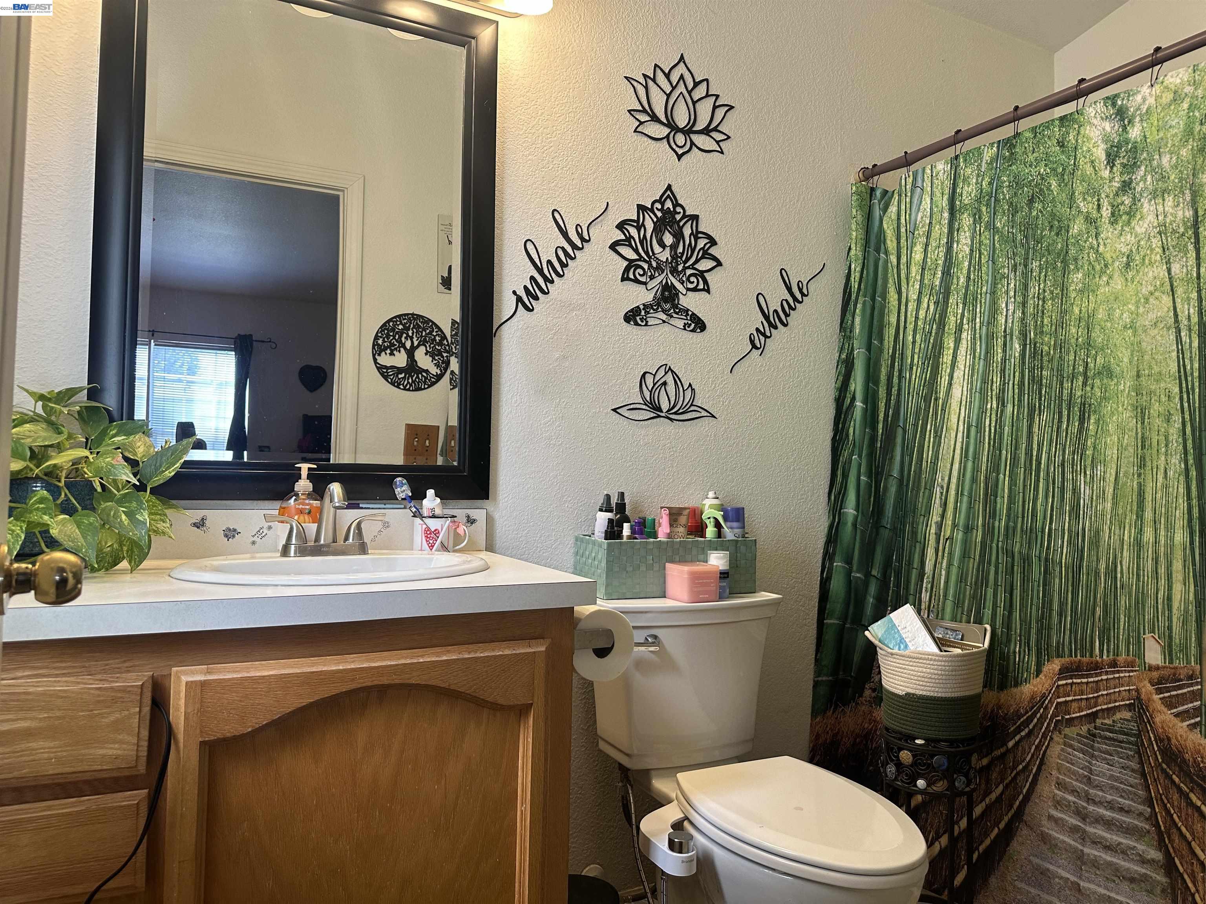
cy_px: 452
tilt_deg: +2.2
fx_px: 836
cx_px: 603
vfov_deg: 56.8
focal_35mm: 24
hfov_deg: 71.6
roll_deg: -2.0
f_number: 1.78
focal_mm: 6.86
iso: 160
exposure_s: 1/120
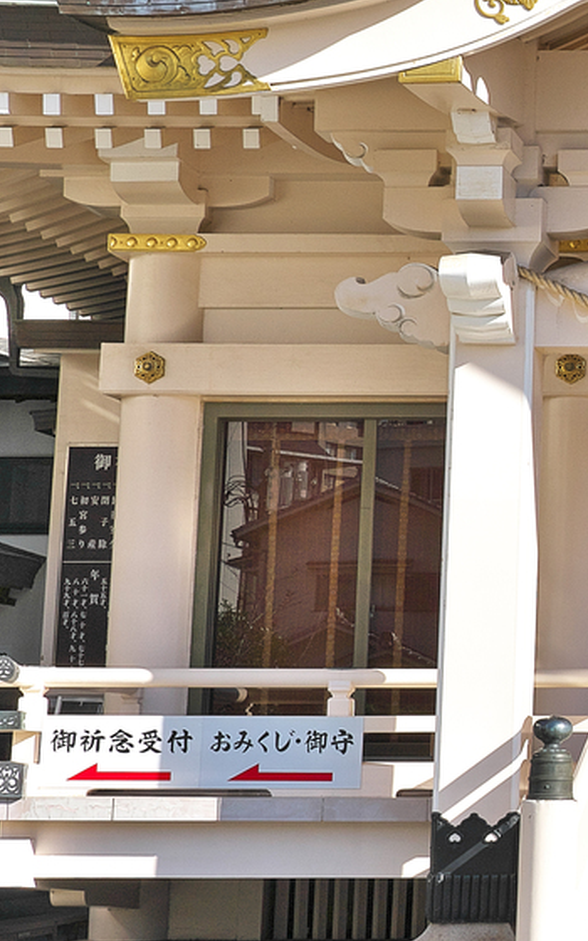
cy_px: 252
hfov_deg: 11.9
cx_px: 1013
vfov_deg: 20.3
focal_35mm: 102
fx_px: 2615
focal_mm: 28
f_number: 14
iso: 100
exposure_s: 1/160
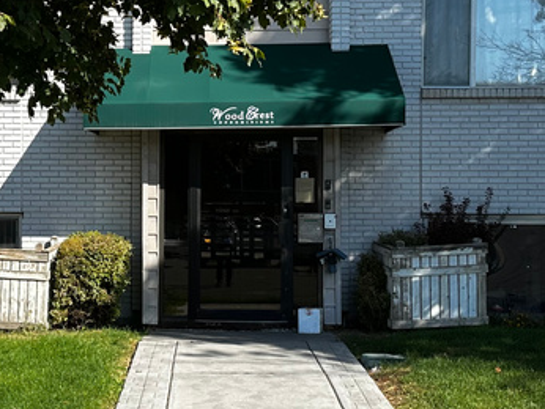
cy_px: 197
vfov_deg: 20.7
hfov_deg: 27.2
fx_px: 1119
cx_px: 167
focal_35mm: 71
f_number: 1.78
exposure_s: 1/3597
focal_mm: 6.86
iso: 80
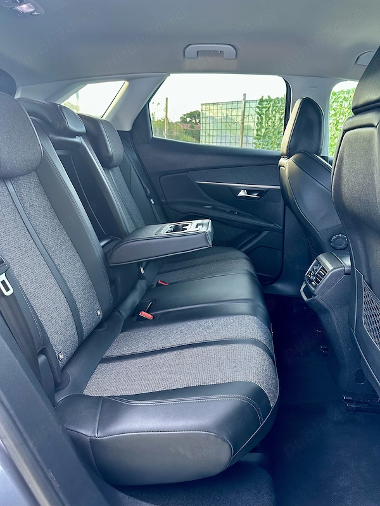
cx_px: 190
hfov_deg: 56.8
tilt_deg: -15.6
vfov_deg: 71.6
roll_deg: -3.8
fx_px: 351
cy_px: 253
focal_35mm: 24
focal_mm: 6.86
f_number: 1.78
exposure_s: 1/84
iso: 250
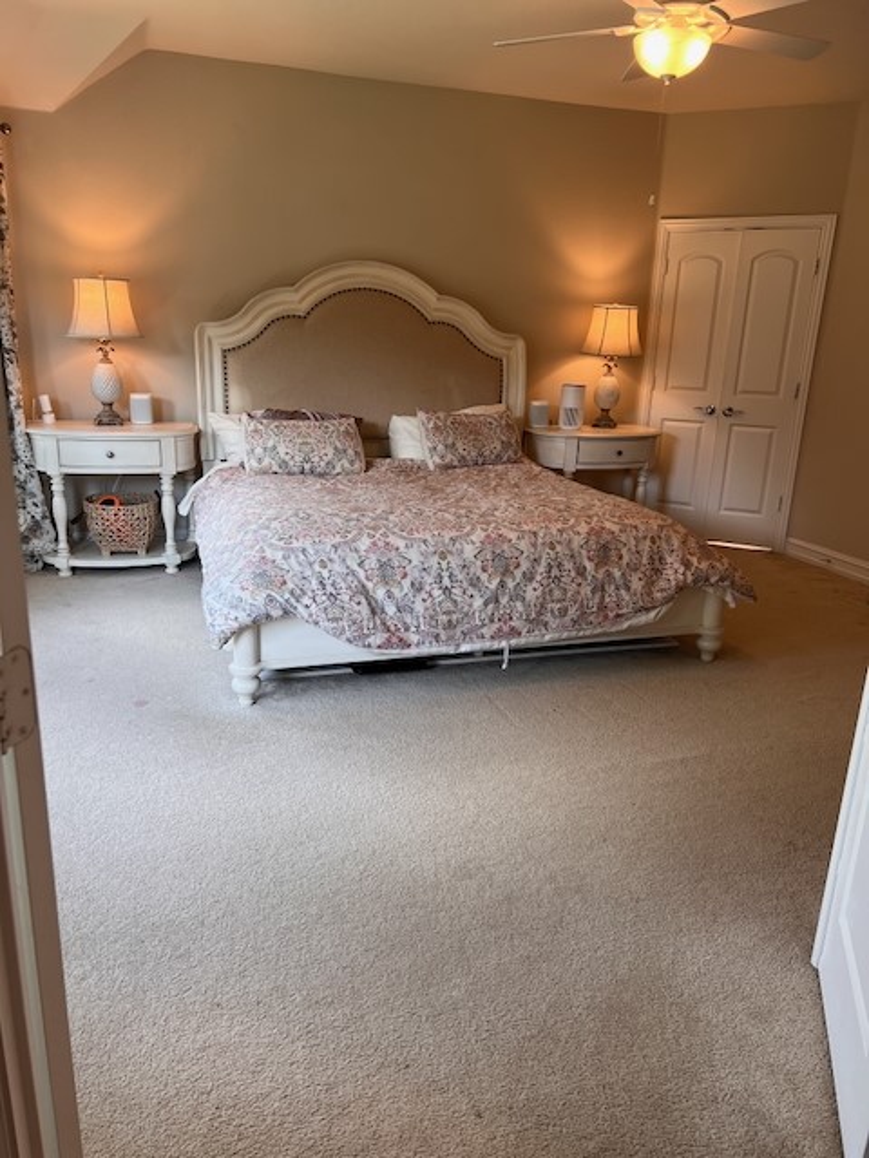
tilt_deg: -15.7
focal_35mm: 26
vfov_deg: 67.3
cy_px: 579
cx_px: 434
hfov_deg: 53.1
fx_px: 870
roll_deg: -2.3
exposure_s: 1/120
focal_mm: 5.7
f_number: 1.5
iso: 64
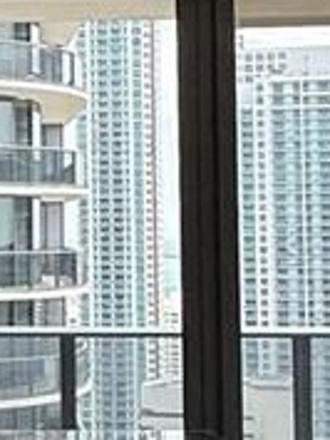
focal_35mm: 95
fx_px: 1206
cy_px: 181
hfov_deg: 14.7
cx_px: -129
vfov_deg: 20.6
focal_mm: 2.22
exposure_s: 1/286
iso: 64
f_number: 2.2
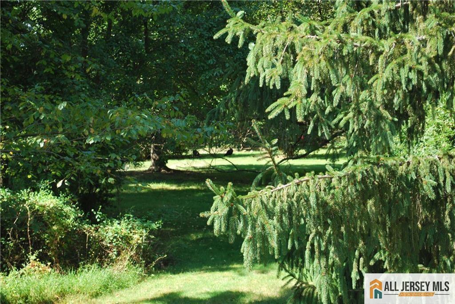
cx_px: 228
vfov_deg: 16.6
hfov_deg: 24.6
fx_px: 1043
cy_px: 152
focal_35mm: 82
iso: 200
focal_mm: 55
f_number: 5.6
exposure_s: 1/125
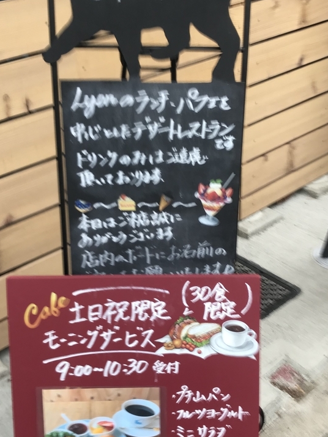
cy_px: 255
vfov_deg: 40.3
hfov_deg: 30.9
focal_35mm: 47
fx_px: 594
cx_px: 159
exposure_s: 1/120
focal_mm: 3.99
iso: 25
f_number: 1.8
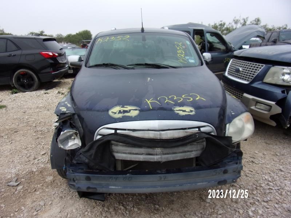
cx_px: 146
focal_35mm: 24
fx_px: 202
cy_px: 109
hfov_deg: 71.6
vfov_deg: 56.8
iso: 80
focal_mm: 4.3
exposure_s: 1/150
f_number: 3.3
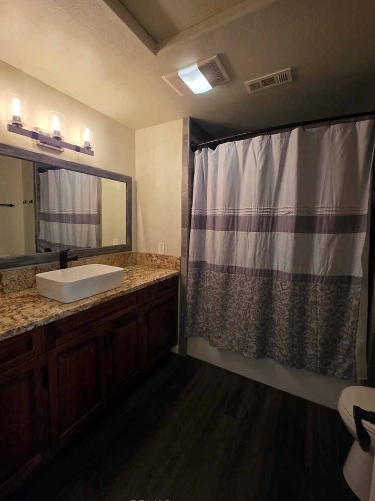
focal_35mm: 14
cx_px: 187
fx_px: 202
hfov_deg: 85.7
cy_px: 243
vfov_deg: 102.0
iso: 500
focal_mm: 2.2
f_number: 1.9
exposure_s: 1/60
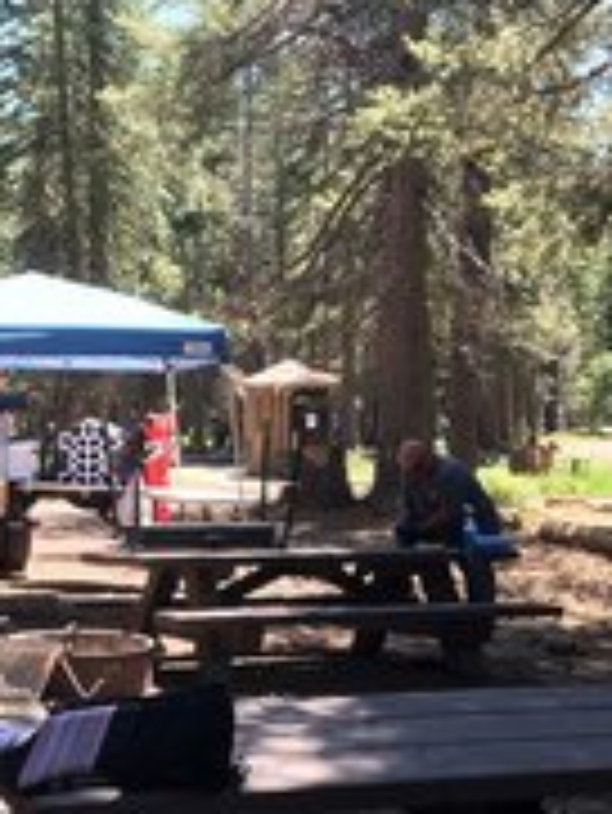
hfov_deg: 22.4
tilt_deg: -6.2
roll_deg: +1.0
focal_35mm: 64
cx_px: 63
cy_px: 531
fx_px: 1507
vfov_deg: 30.1
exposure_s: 1/190
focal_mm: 4.15
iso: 25
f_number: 2.2
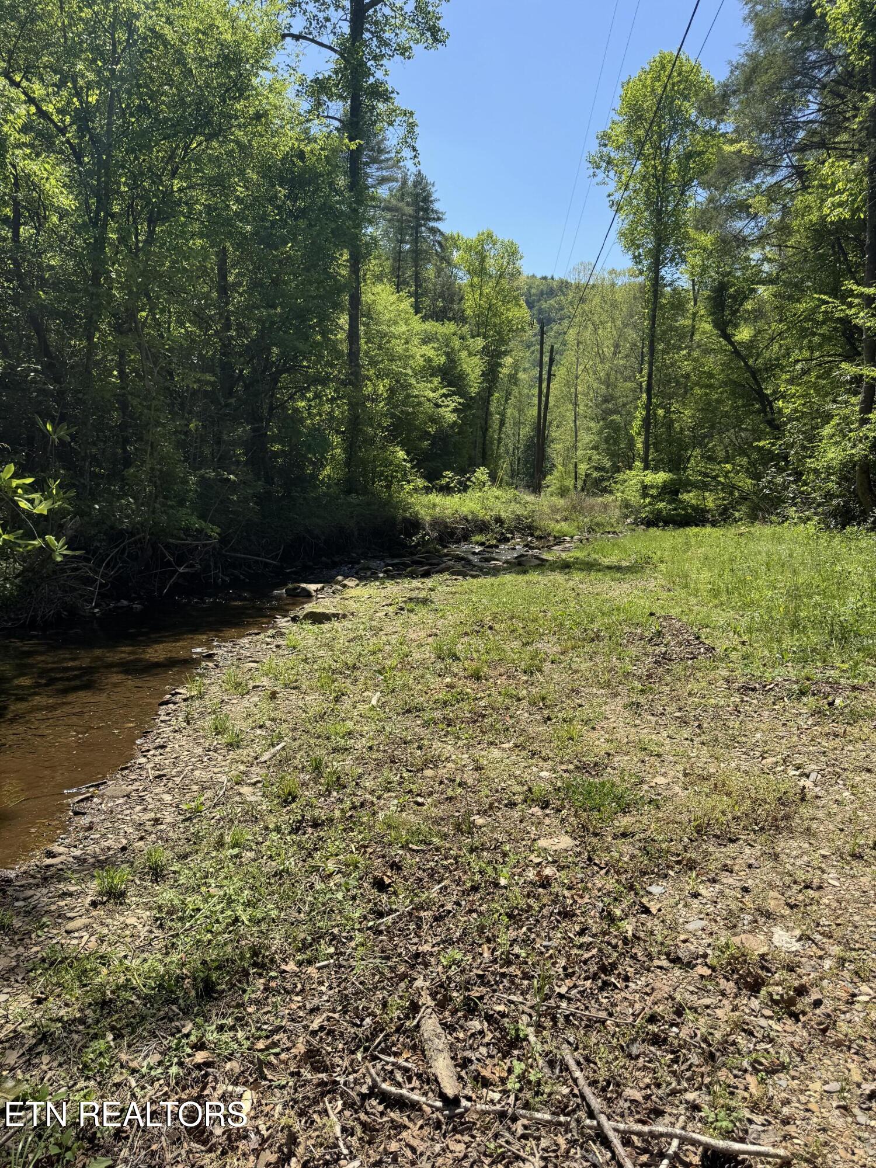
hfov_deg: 56.8
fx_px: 810
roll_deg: -4.6
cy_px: 584
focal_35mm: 24
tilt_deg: -7.3
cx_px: 438
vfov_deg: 71.6
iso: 80
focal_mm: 6.76
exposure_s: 1/2833
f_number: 1.78
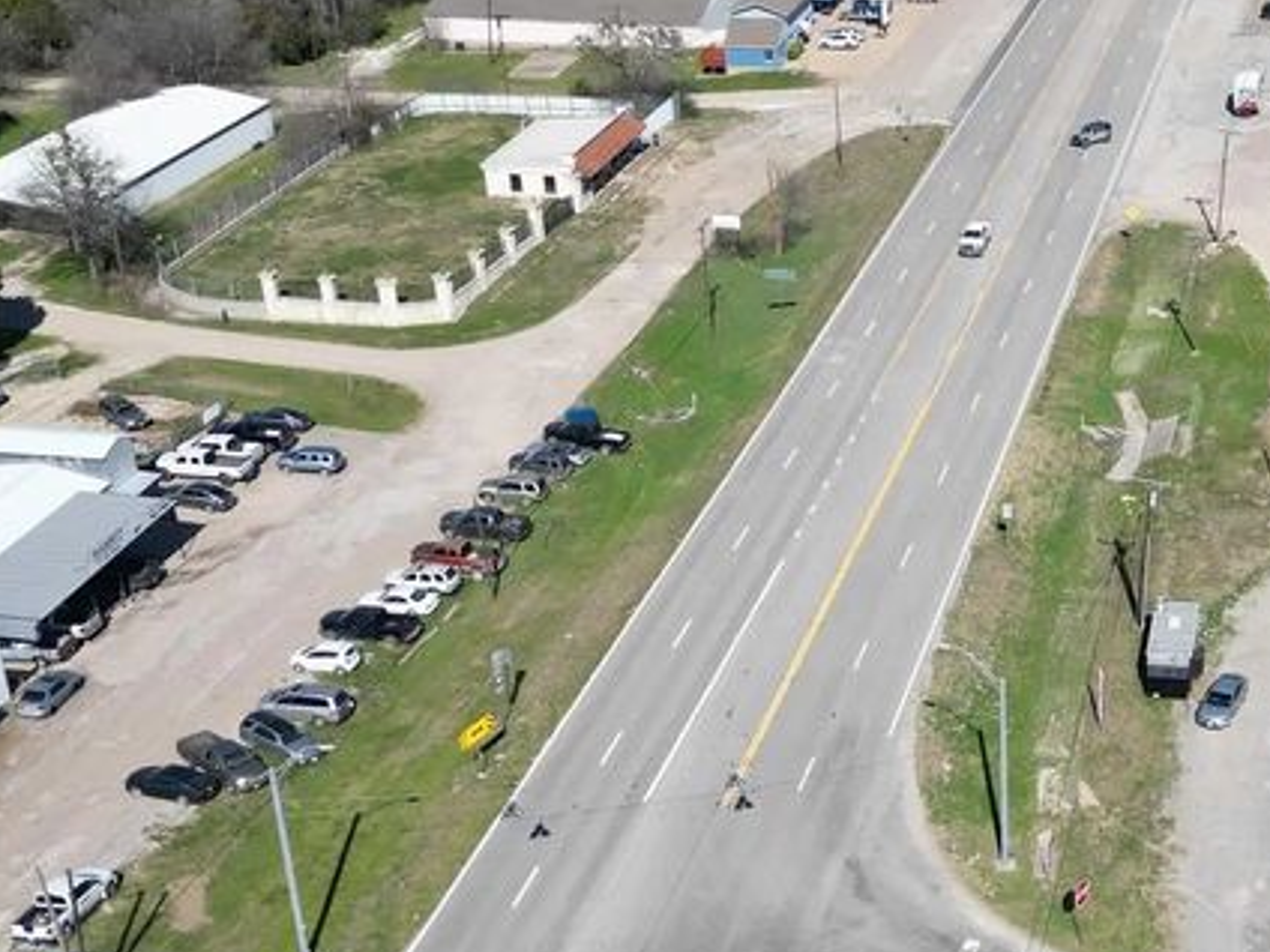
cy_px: 518
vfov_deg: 25.2
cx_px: 1027
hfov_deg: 32.3
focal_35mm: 58
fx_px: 2128
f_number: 1.7
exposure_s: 1/4000
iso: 140
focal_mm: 6.72
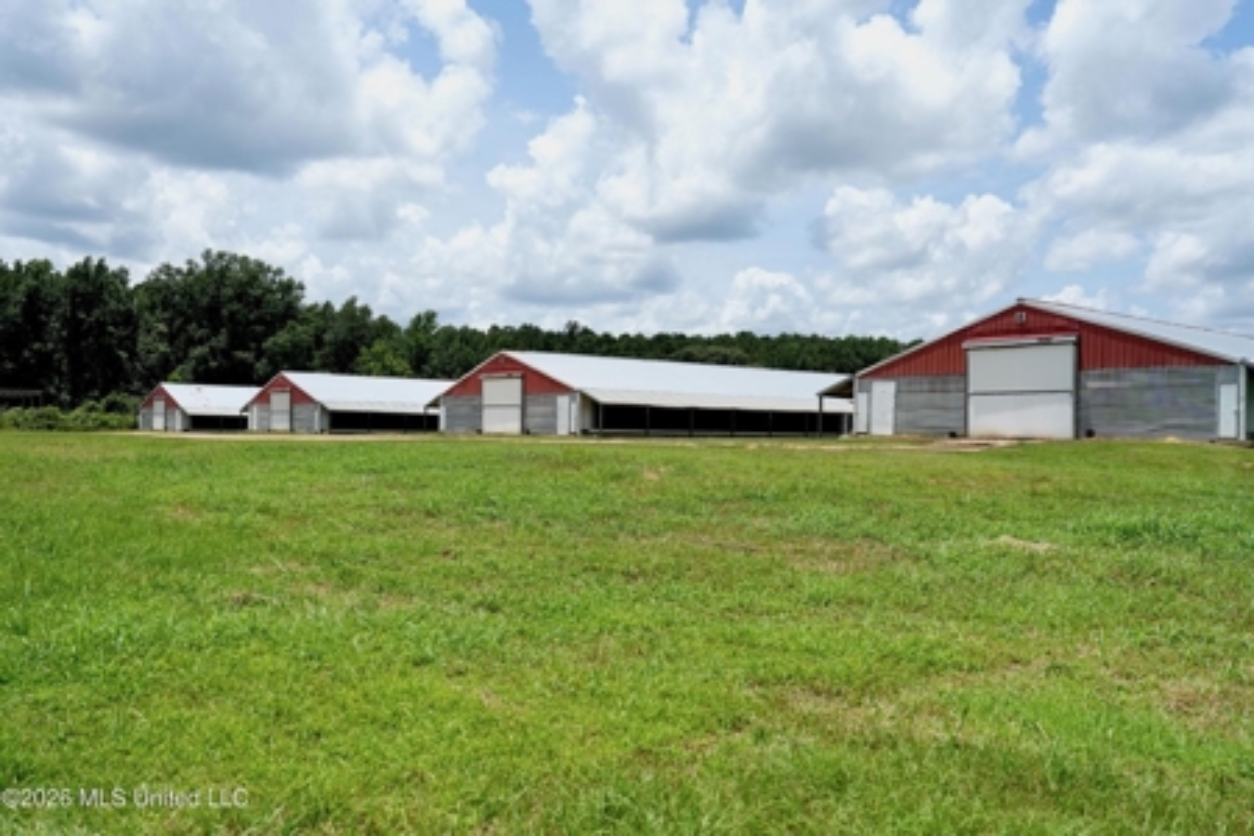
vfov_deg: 43.6
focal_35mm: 30
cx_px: 627
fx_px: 1045
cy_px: 418
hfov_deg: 61.9
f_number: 5.6
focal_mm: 30
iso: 200
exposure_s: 1/1250
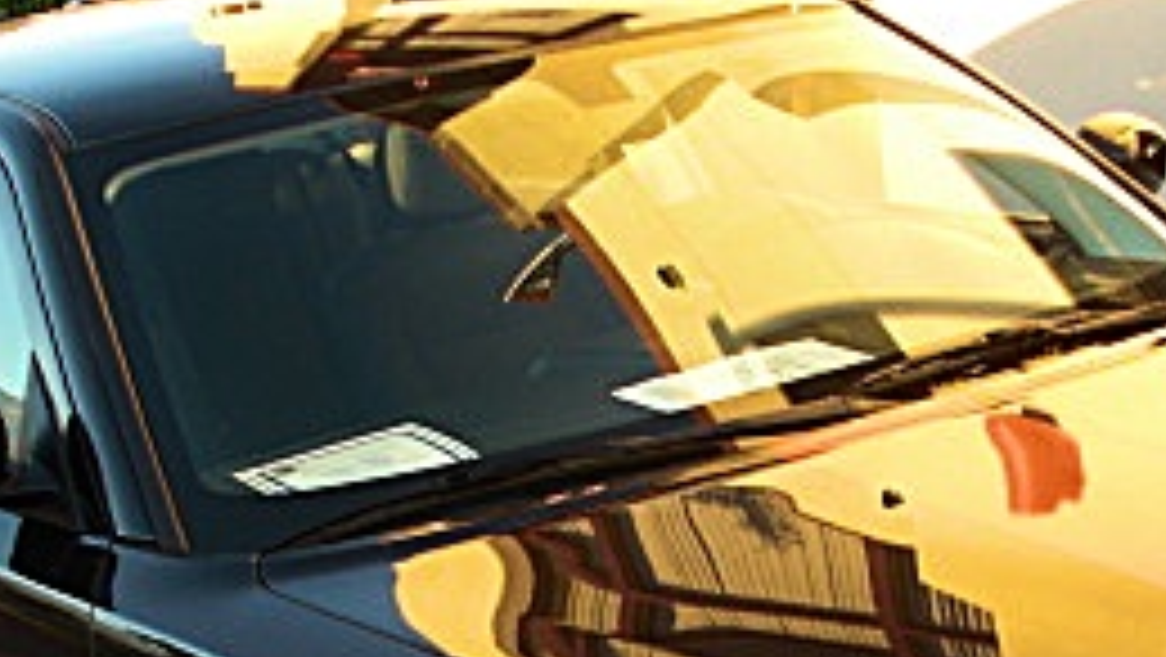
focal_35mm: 97
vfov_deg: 12.2
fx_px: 3001
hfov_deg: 21.9
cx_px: 810
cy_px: 770
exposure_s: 1/60
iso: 50
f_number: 2.8
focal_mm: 6.3
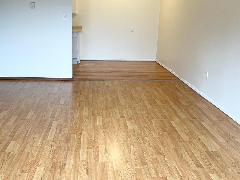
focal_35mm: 40
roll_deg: -0.4
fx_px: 277
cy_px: 75
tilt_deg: -11.1
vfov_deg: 35.9
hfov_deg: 46.2
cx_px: 85
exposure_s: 1/120
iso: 125
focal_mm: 4.2
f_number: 1.6
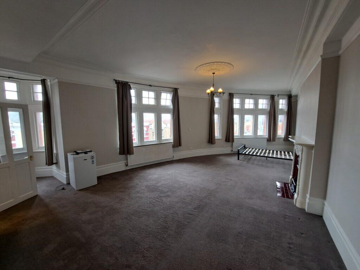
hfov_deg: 106.2
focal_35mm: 13
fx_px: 135
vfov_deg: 89.9
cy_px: 135
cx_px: 180
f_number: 2.2
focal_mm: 1.74
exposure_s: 1/50
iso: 50
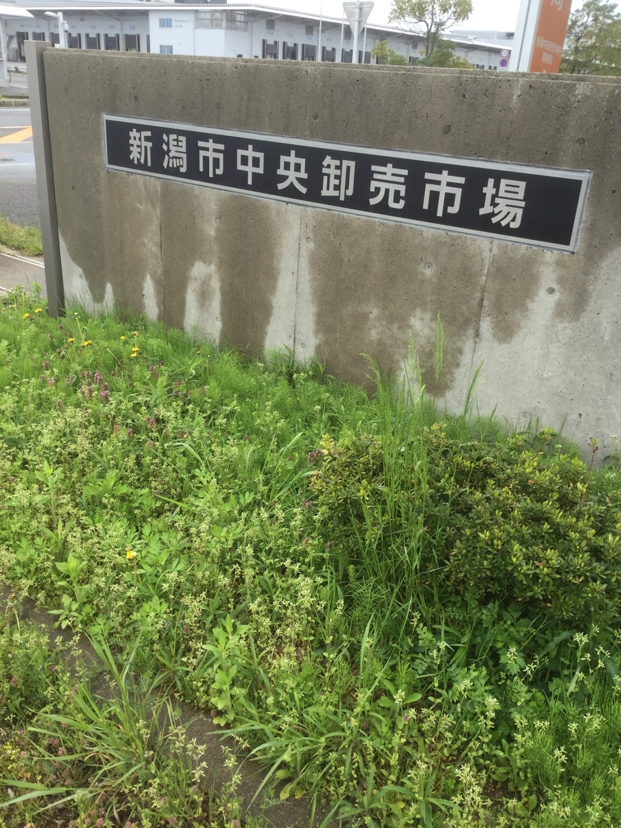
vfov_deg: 58.4
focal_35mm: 31
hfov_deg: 45.4
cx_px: 310
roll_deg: -2.3
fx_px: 742
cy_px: 414
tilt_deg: -22.7
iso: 25
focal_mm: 3.3
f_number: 2.4
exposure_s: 1/382
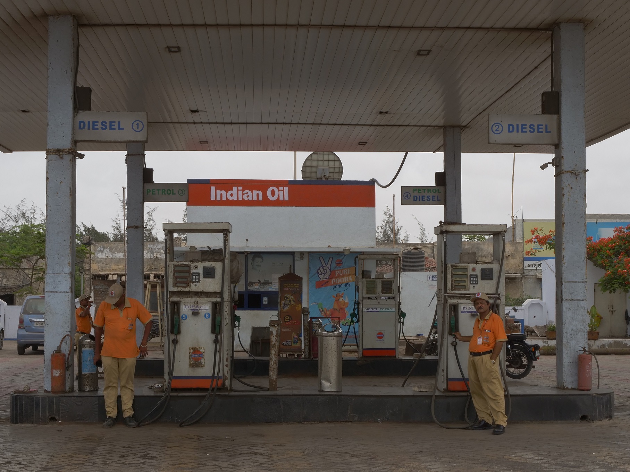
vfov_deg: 26.1
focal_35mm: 56
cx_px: 315
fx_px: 1019
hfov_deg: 34.4
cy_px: 236
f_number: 16
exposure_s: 1/125
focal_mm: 28
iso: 200
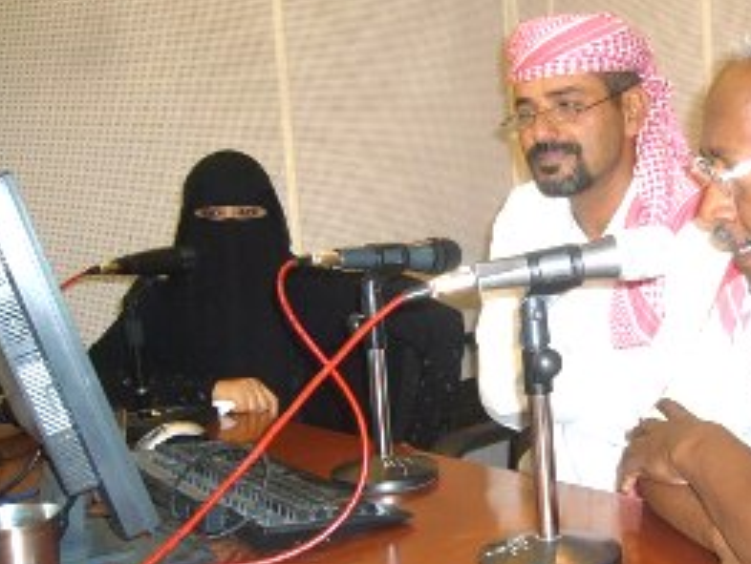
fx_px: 1021
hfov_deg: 40.0
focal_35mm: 47
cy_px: 298
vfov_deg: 30.9
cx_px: 493
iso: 125
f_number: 2.8
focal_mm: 5.8
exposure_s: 1/30
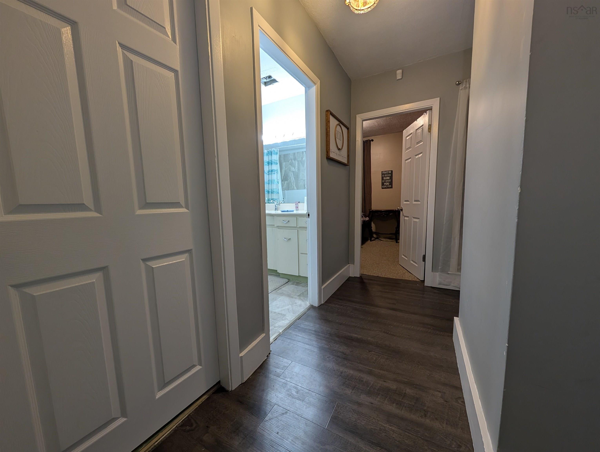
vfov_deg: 94.6
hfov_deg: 110.5
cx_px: 300
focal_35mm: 12
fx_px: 208
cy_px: 226
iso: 106
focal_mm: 2.02
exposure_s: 1/60
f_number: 1.7
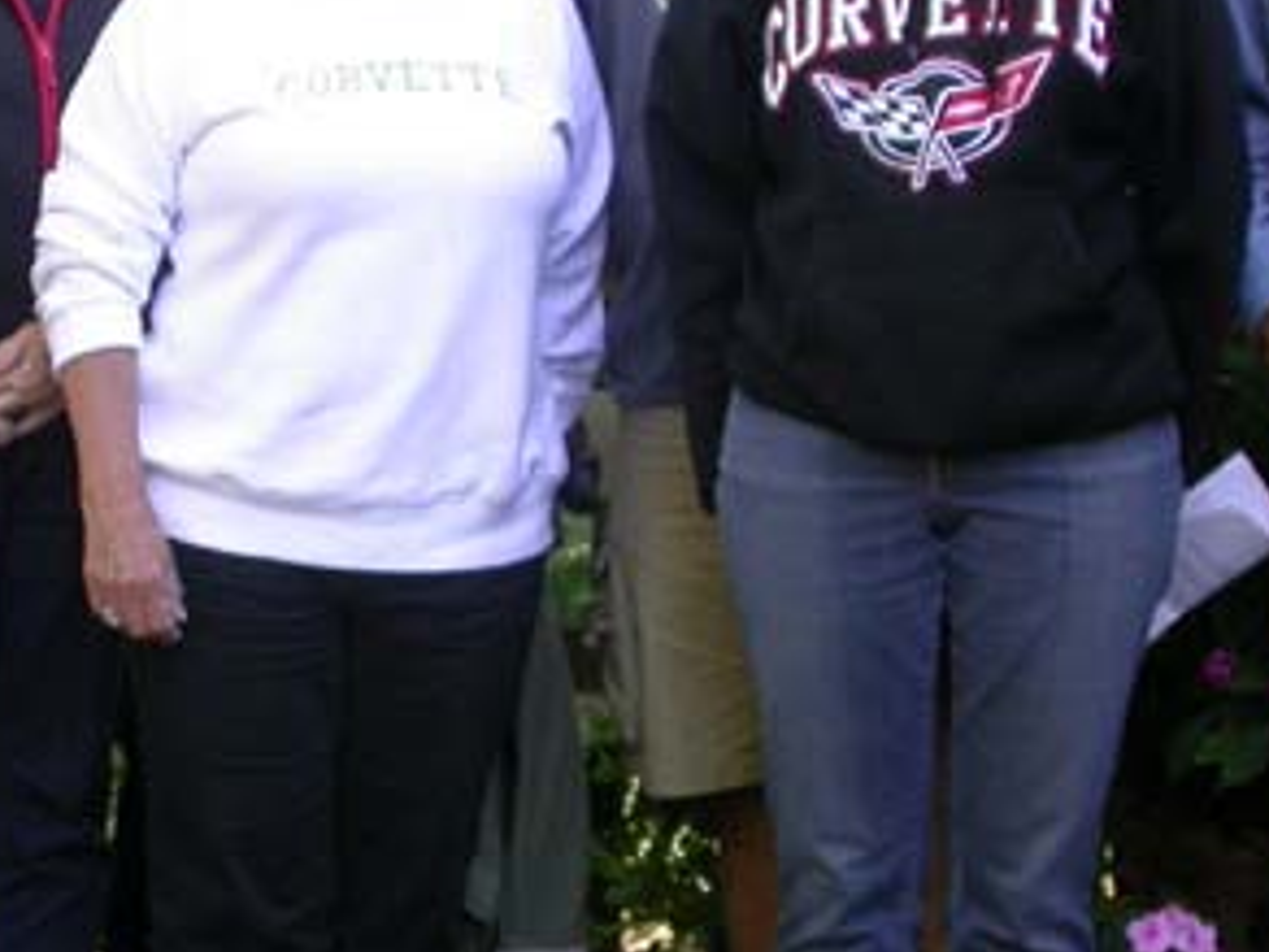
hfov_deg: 18.8
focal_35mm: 104
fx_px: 3813
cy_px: 630
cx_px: 361
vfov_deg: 14.2
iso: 100
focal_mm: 7.85
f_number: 3
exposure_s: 1/72
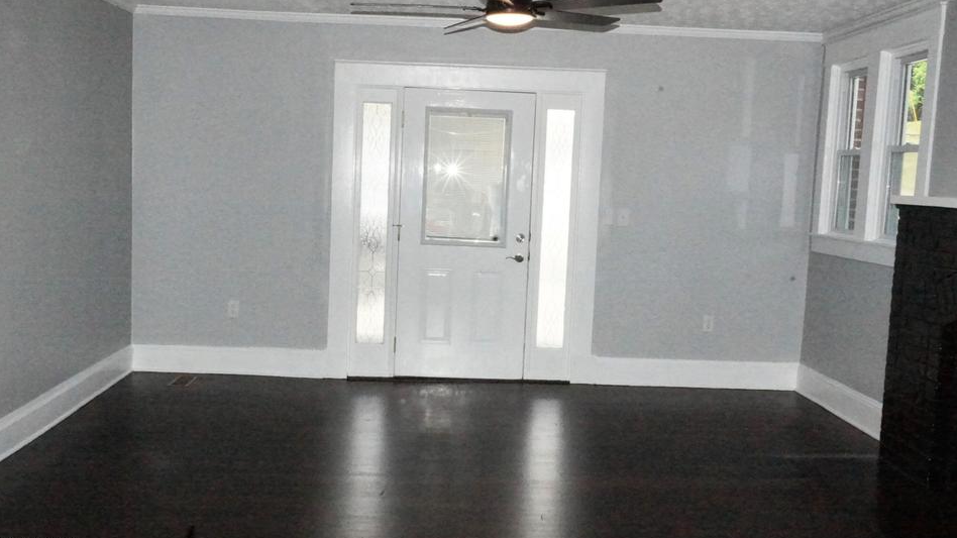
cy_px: 254
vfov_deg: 33.7
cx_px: 482
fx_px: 888
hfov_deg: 56.6
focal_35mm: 35
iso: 6400
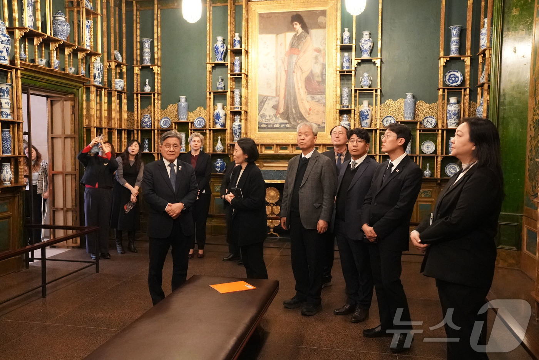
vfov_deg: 42.4
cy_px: 180
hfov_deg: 60.3
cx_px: 270
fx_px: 464
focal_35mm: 31
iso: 25600
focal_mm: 31
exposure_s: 1/90
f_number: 4
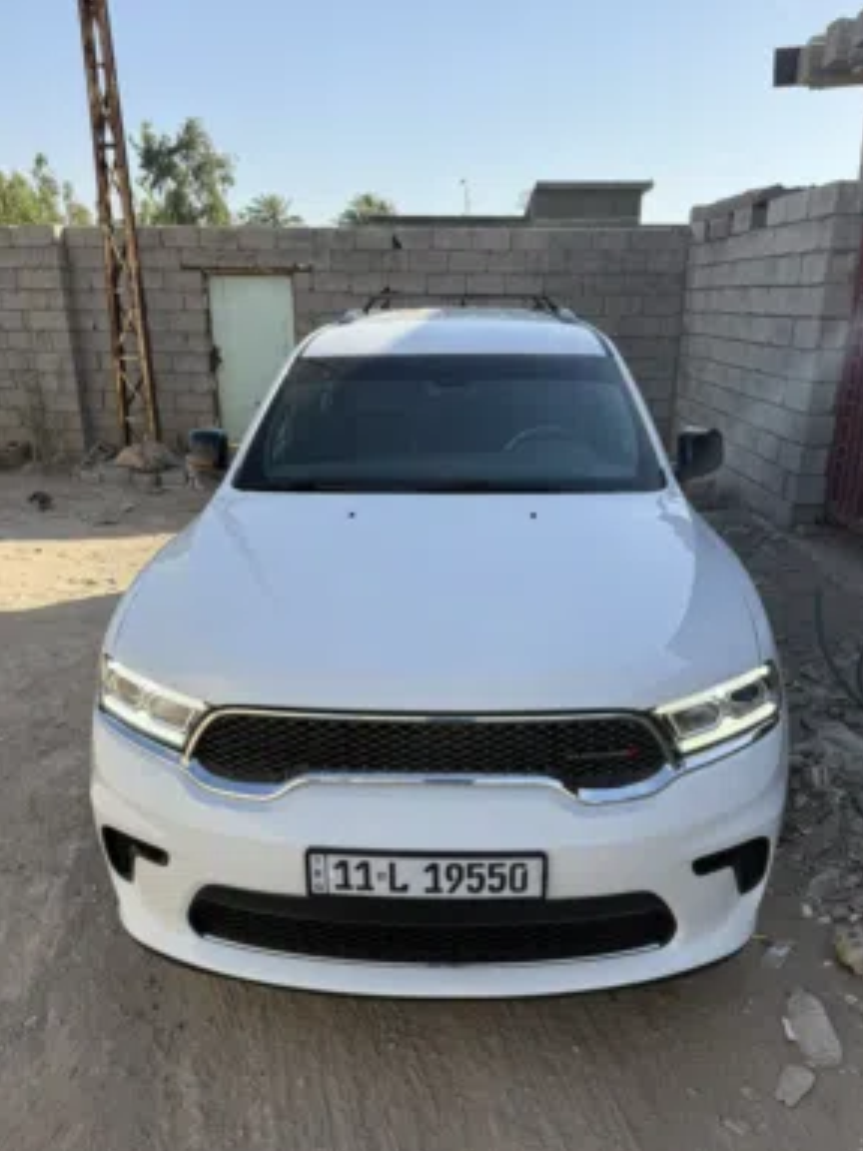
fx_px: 831
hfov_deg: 54.9
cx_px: 446
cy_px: 596
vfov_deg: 69.4
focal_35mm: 25
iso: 80
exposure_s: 1/2525
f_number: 1.78
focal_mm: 6.76
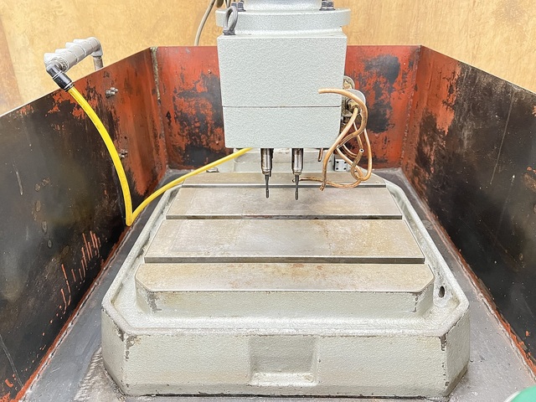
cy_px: 201
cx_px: 268
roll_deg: +0.8
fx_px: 403
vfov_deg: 53.1
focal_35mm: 26
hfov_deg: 67.3
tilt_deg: -30.2
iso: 640
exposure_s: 1/40
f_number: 1.5
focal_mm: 5.7
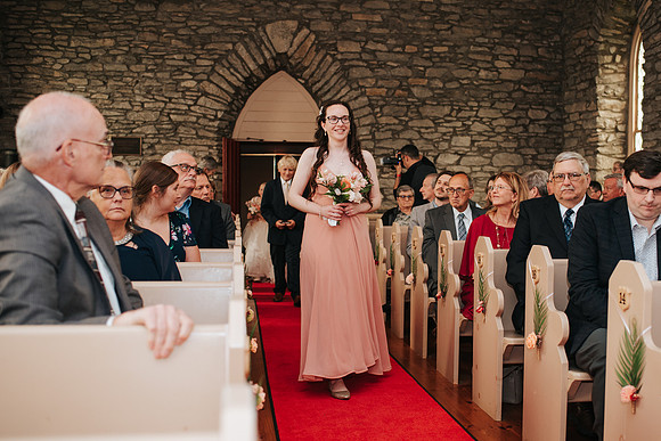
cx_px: 378
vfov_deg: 32.3
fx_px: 763
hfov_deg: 46.7
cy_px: 221
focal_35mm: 42
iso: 1000
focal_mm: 35
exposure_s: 1/200
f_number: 2.8
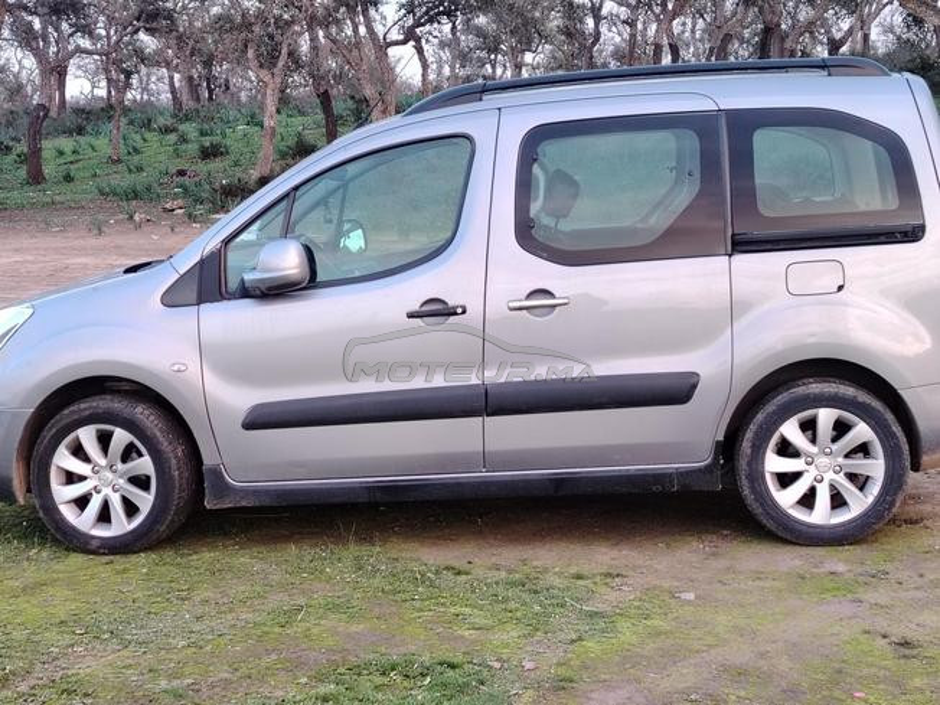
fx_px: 1656
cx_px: 470
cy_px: 352
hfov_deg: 31.7
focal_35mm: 61
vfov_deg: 24.0
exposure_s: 1/100
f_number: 1.75
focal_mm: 5.25
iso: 391
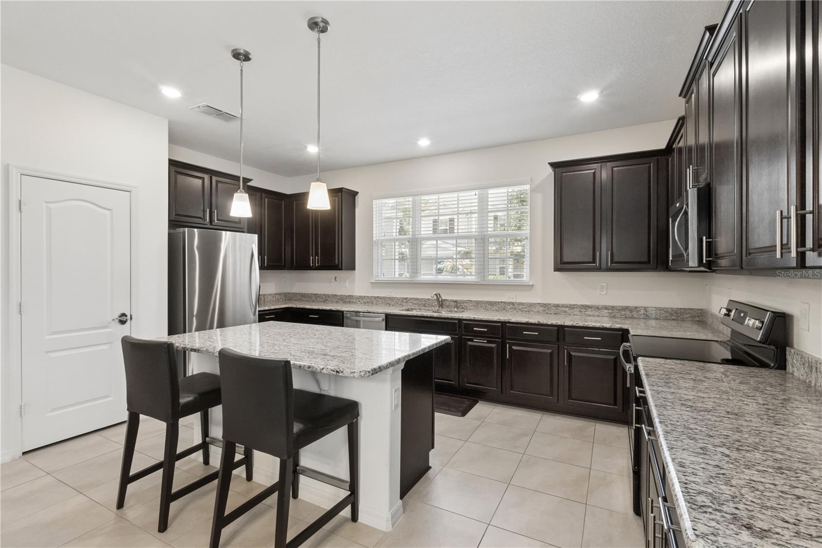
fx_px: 377
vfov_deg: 72.0
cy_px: 274
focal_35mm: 16
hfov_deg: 95.0
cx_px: 411
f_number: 11
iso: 1600
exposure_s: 1/30
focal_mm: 11
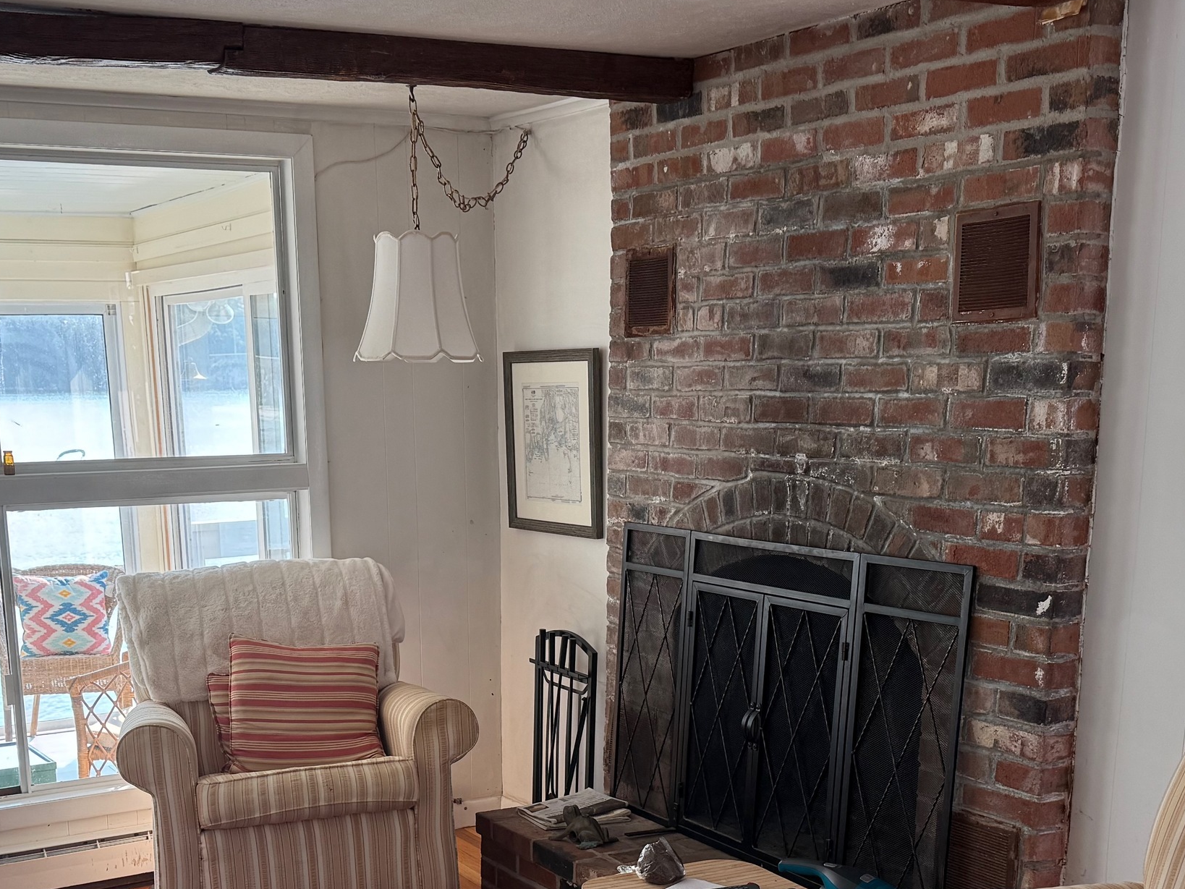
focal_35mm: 45
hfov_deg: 41.9
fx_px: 1541
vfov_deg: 31.2
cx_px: 498
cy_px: 730
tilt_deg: -11.9
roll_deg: +0.6
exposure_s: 1/230
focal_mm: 6.76
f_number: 1.78
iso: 100
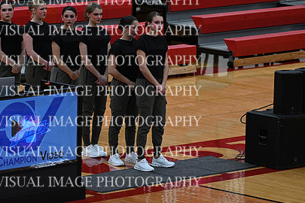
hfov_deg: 8.0
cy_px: 76
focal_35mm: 258
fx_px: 2186
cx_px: 93
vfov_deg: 5.3
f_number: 4
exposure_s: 1/400
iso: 4000
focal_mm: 180
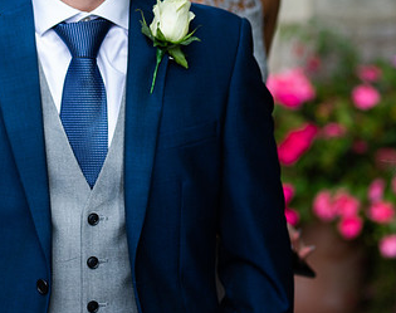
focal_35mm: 254
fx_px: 2963
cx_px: 98
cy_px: -97
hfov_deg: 7.6
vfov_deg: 6.0
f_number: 2.5
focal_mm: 85
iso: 125
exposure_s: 1/400
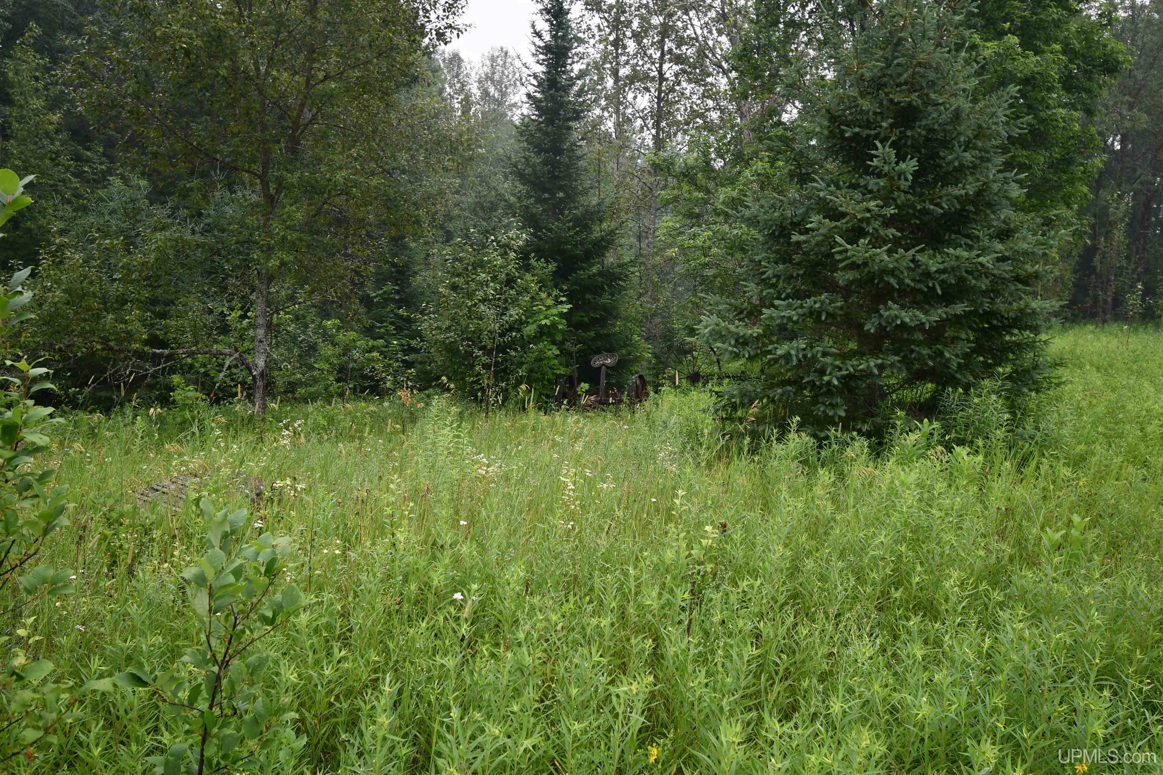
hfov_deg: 61.9
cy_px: 388
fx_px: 969
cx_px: 582
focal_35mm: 30
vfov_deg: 43.6
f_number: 5.6
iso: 220
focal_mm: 20
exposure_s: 1/250
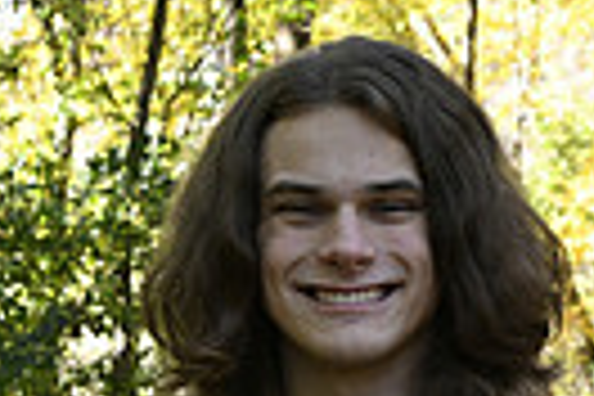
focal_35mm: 219
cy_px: 700
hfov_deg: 9.4
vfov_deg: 6.2
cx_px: 342
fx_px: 3613
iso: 1600
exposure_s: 1/160
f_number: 8
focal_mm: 50
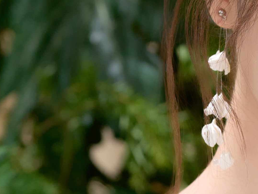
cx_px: 344
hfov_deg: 4.3
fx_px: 3435
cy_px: 347
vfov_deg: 3.2
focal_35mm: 461
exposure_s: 1/80
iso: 320
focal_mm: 74
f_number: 4
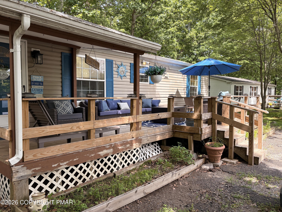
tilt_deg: -1.4
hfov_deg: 67.3
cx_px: 141
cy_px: 106
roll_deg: +0.0
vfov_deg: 53.1
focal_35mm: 26
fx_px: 212
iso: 64
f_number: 1.6
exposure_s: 1/527
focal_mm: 5.96
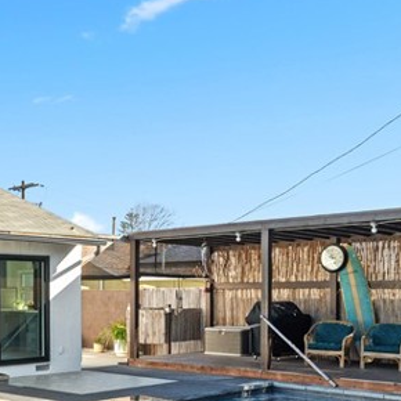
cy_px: 298
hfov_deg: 31.8
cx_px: 41
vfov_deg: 32.8
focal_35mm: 51
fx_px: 668
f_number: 9
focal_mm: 17
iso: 800
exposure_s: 1/100
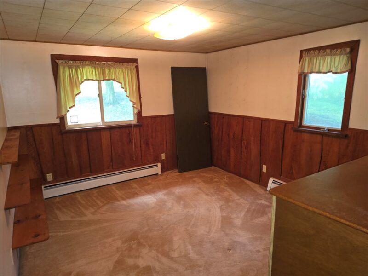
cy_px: 138
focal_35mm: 23
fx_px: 245
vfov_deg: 58.9
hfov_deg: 73.9
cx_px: 184
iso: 160
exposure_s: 1/12
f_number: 1.7
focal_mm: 6.3
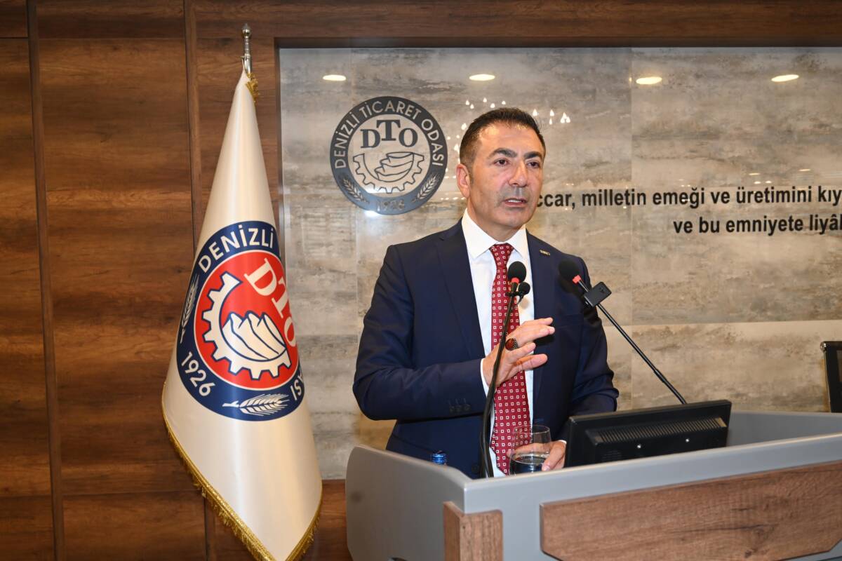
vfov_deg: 43.6
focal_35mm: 30
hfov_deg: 61.9
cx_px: 421
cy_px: 280
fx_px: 702
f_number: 5.6
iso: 1100
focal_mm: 30
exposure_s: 1/60
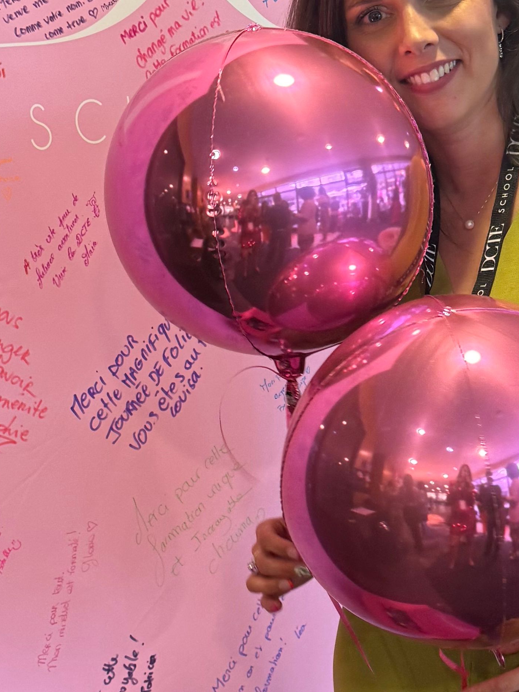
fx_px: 1460
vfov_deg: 26.7
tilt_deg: -13.1
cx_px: 407
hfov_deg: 20.0
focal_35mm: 73
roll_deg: +3.8
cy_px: 380
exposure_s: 1/50
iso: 200
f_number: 1.78
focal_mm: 6.76
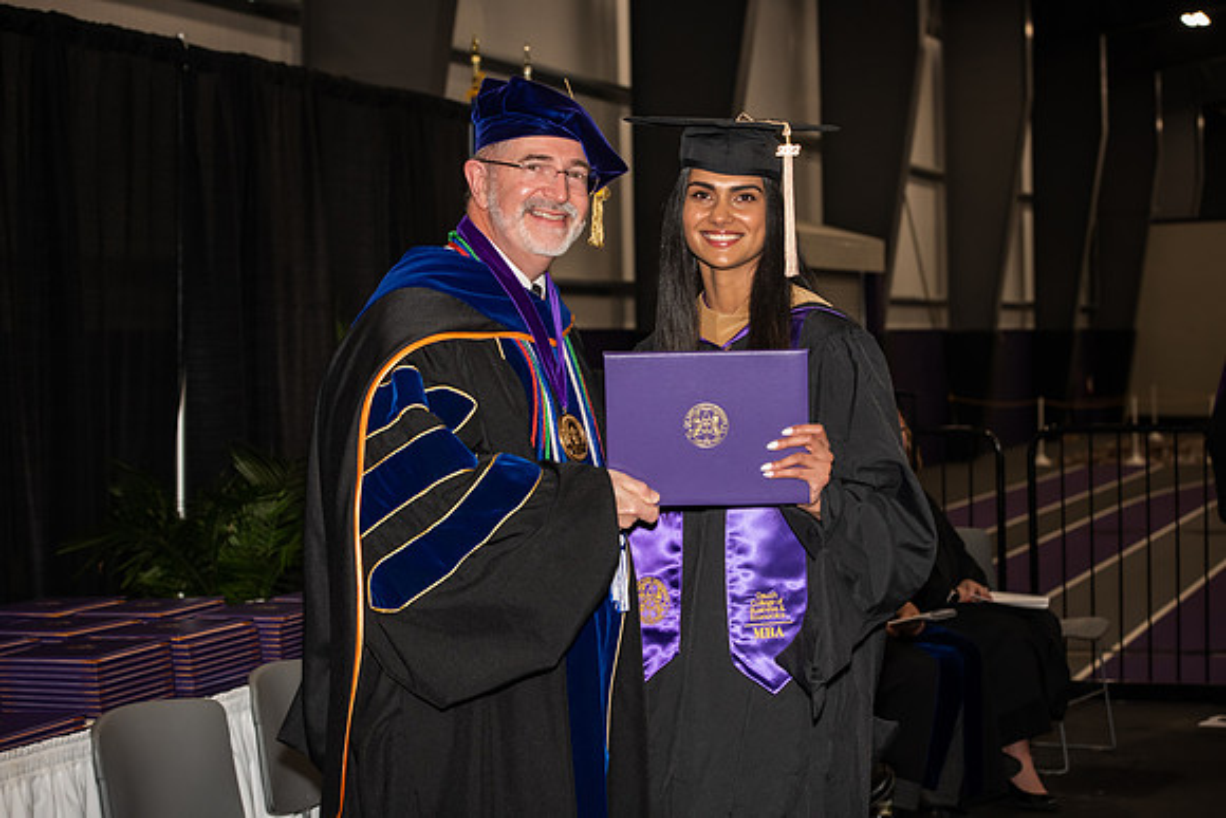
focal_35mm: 70
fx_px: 2384
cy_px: 409
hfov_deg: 28.8
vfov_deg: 19.5
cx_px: 613
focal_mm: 70
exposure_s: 1/200
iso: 1000
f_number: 5.6
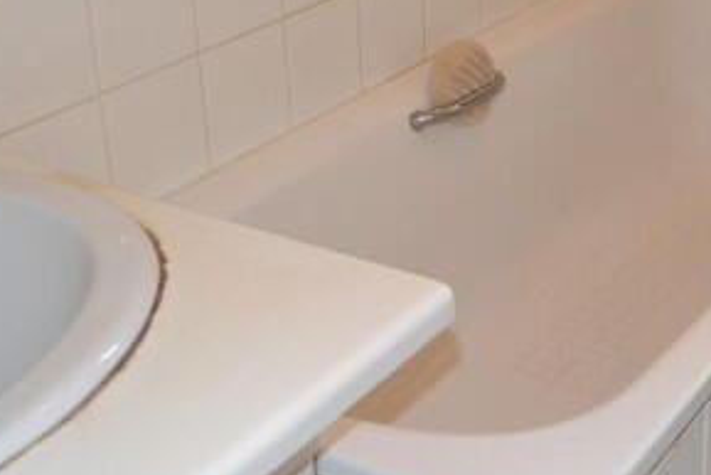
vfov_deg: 19.9
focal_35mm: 68
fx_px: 1344
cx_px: 592
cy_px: 132
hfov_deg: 28.8
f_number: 3.8
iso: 1800
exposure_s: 1/60
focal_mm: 20
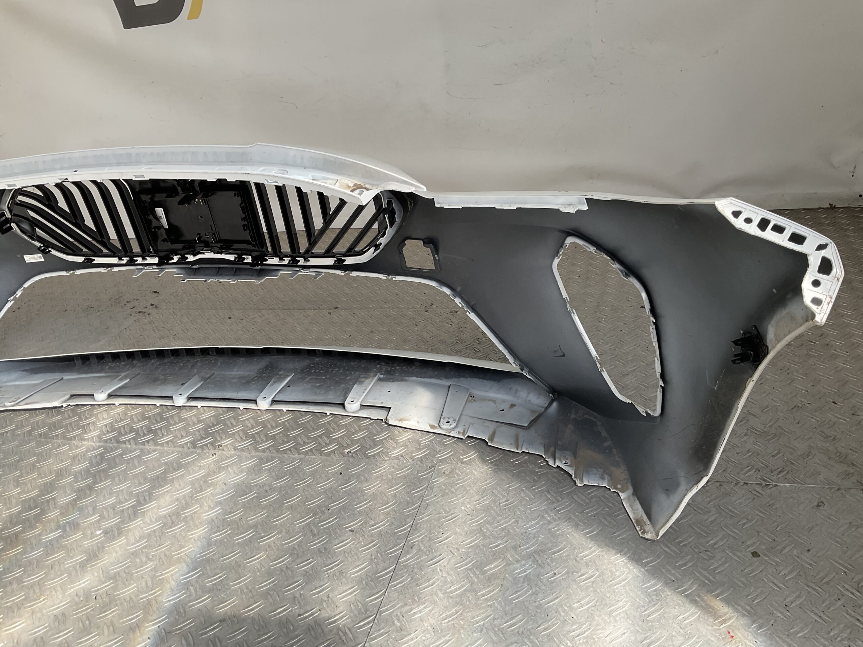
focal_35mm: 29
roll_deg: +7.8
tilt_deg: -28.2
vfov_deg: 48.2
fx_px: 723
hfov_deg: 61.7
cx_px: 432
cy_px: 324
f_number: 1.8
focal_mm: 3
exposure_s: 1/580
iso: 16
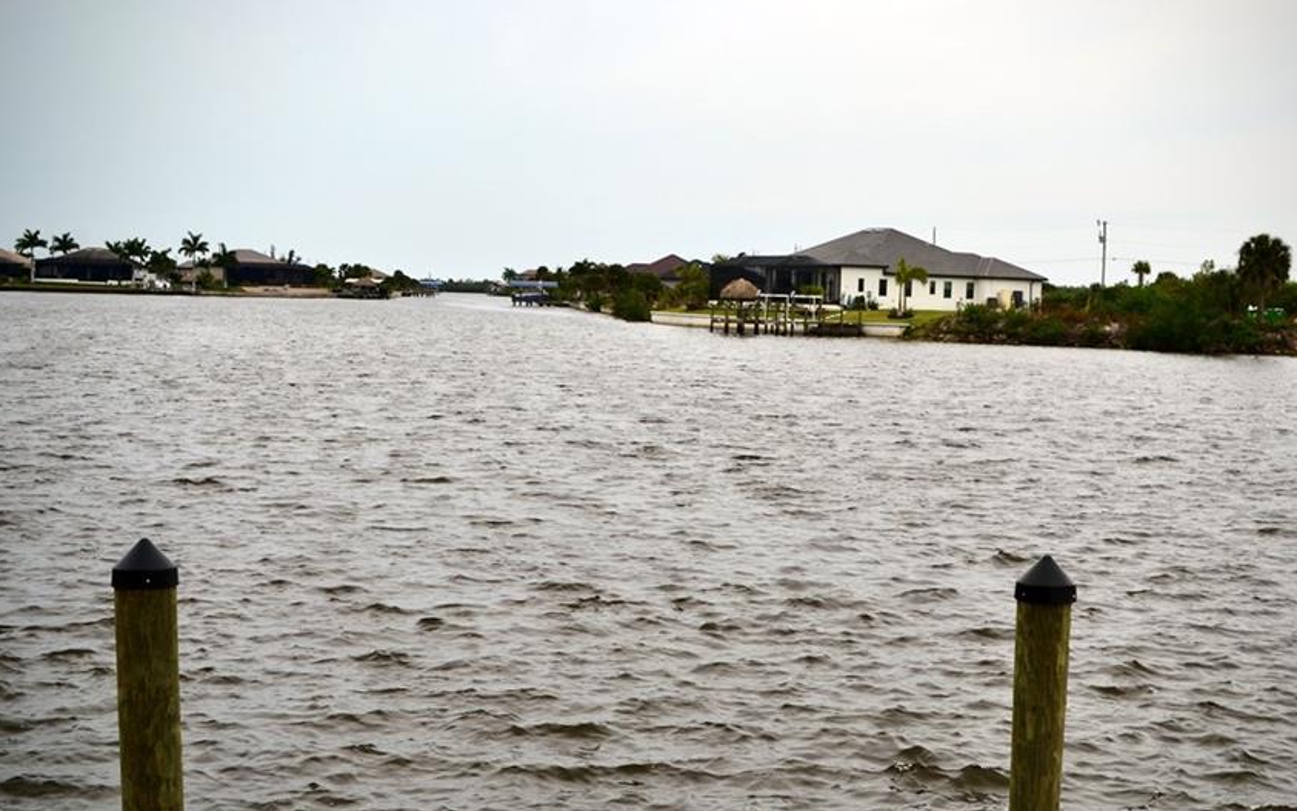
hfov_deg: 38.8
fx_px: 1838
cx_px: 708
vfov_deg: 24.9
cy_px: 443
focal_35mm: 52
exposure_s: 1/250
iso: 100
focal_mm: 28
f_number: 8
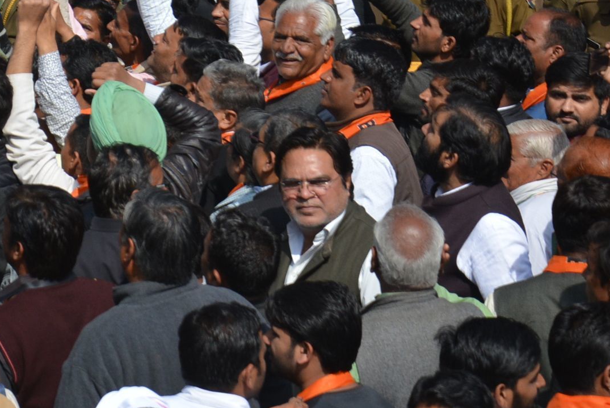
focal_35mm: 217
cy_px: -37
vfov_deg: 6.3
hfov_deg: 9.3
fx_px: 3680
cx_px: -176
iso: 400
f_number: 6.3
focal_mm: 52
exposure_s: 1/1600
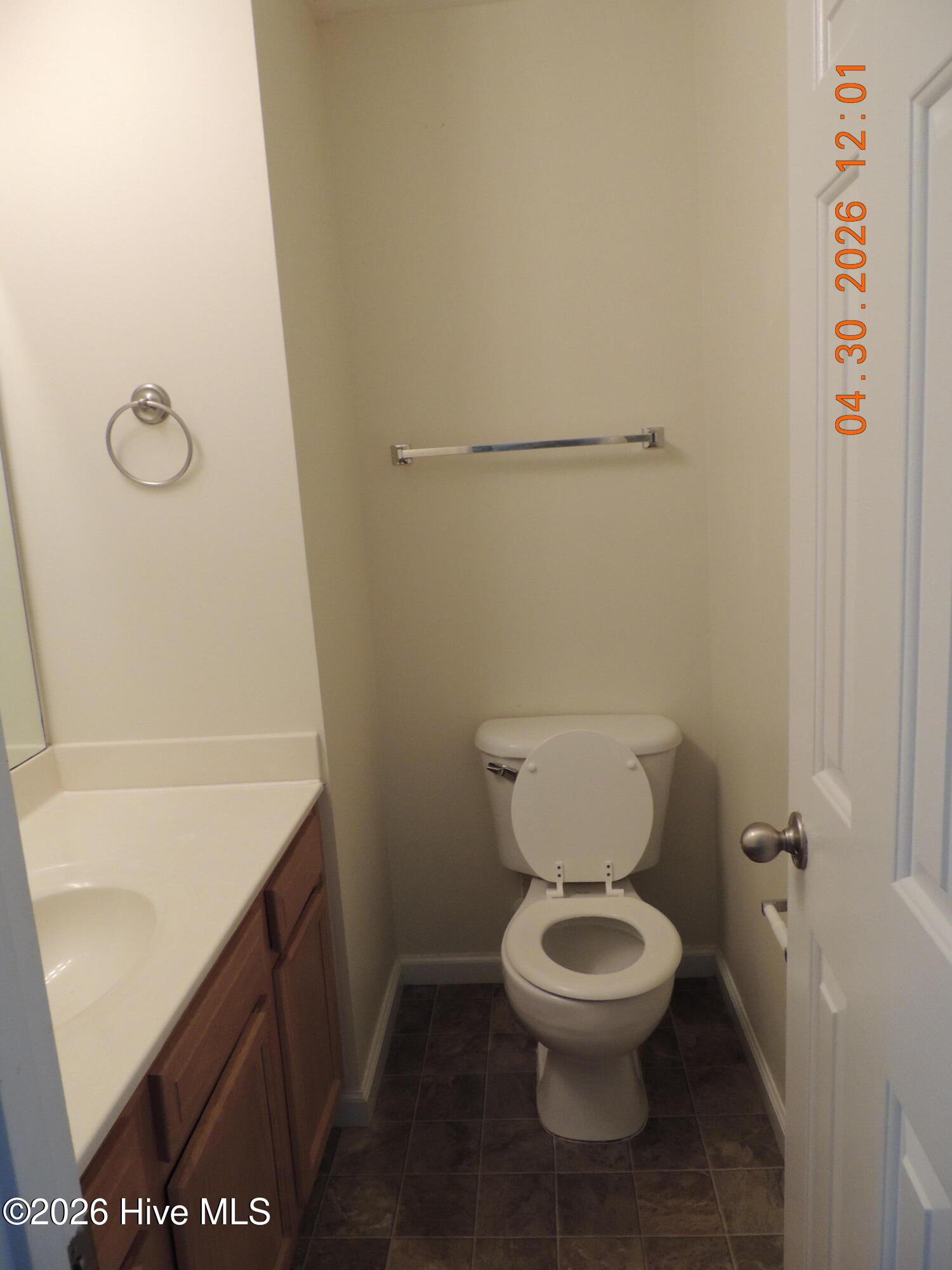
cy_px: 635
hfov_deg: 56.8
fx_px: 880
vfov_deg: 71.6
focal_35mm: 24
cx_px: 476
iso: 360
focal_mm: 4.3
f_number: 3
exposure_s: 1/30
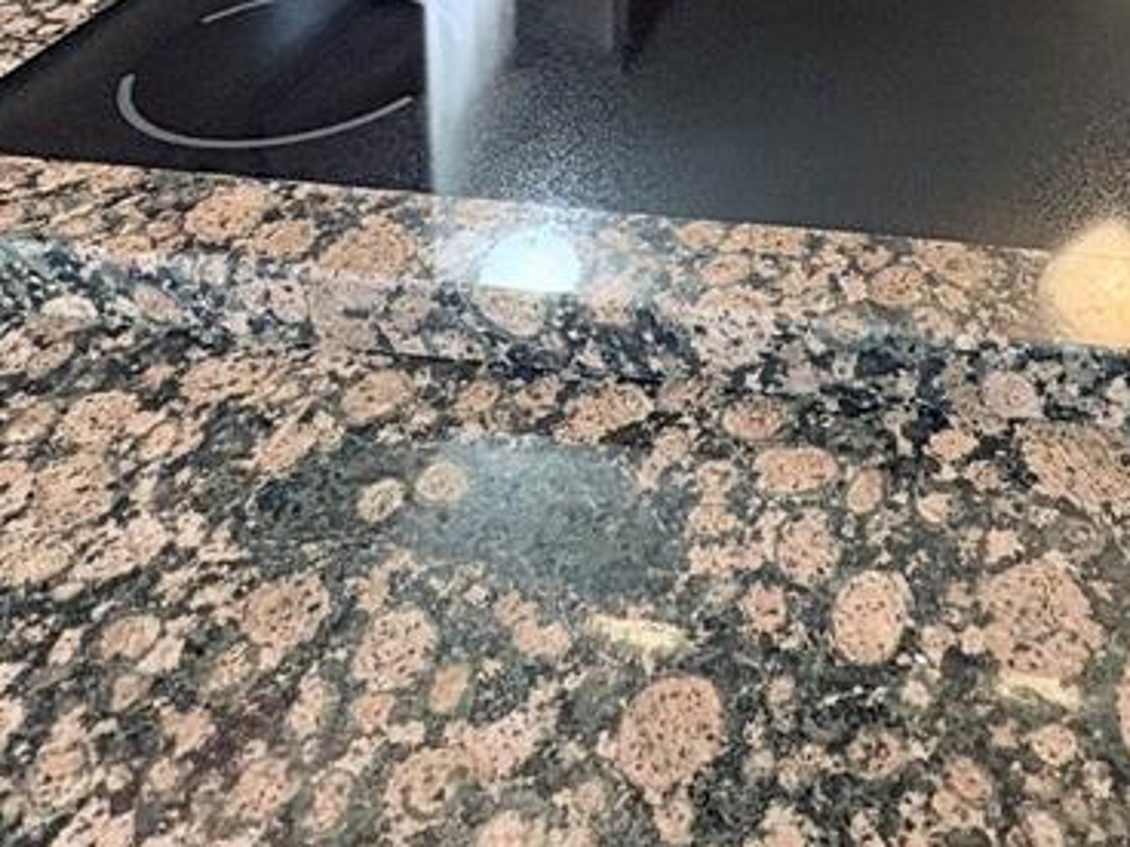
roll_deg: -0.1
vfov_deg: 28.4
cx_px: 814
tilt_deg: -10.3
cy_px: -319
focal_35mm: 39
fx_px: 1273
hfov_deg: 46.5
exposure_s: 1/60
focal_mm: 2.22
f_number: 2.2
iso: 500
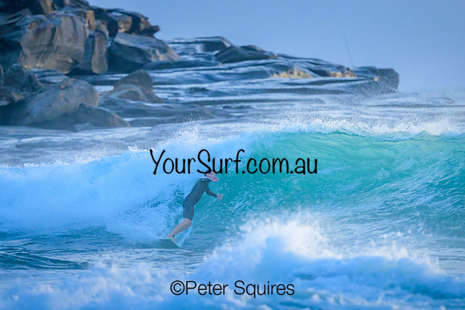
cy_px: 155
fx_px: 10335
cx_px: 232
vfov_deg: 1.7
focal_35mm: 800
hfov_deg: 2.6
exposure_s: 1/2500
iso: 3200
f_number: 6.3
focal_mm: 800
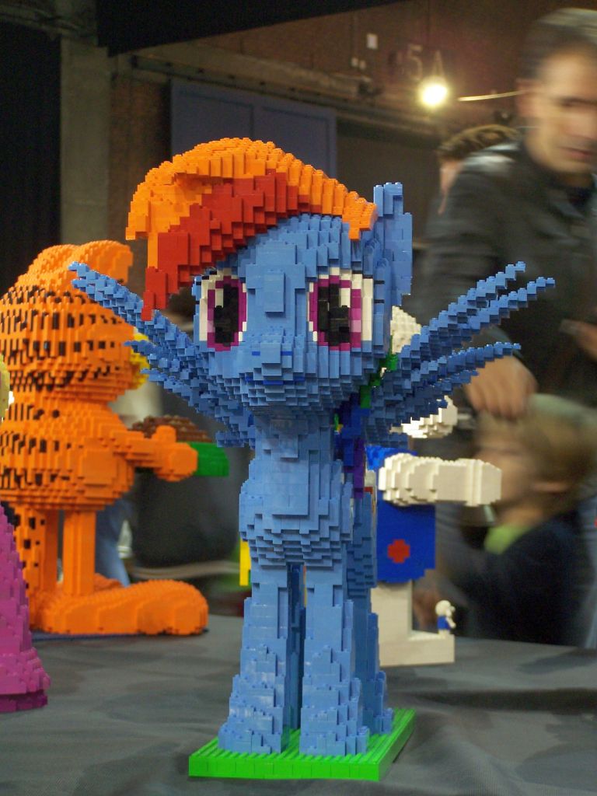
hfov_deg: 15.7
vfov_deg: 20.9
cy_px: 398
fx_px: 2162
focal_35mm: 94
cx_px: 298
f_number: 3.2
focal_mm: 15.6
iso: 140
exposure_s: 1/8
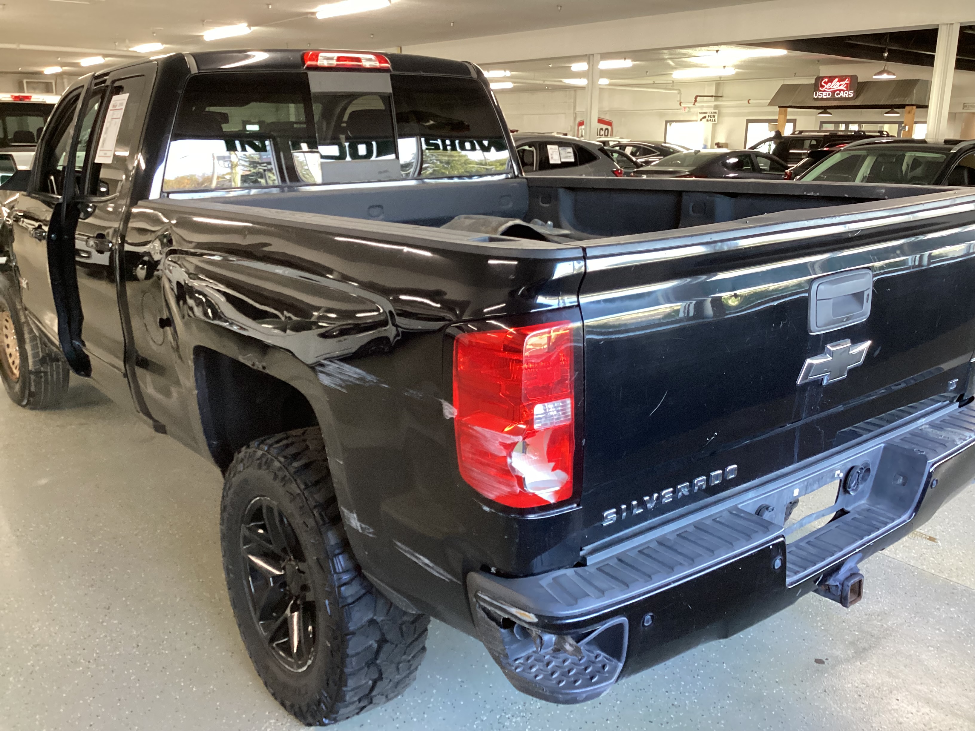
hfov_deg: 58.4
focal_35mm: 31
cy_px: 366
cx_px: 488
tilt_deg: -17.3
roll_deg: -0.7
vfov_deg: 45.4
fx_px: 873
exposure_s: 1/60
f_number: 2.4
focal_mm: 3.3
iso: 320
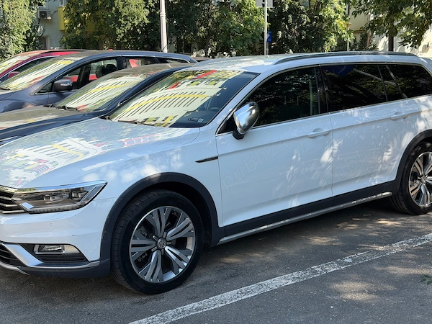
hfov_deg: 39.7
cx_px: 216
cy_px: 162
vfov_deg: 30.3
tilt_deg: -9.3
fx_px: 599
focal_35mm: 48
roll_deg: +1.2
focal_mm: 6.76
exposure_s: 1/1149
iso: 64
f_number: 1.78
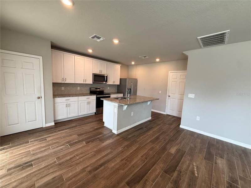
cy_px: 94
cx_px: 126
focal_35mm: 14
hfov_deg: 102.1
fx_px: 102
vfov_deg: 85.7
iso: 200
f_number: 2.2
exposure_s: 1/120
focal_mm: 2.22
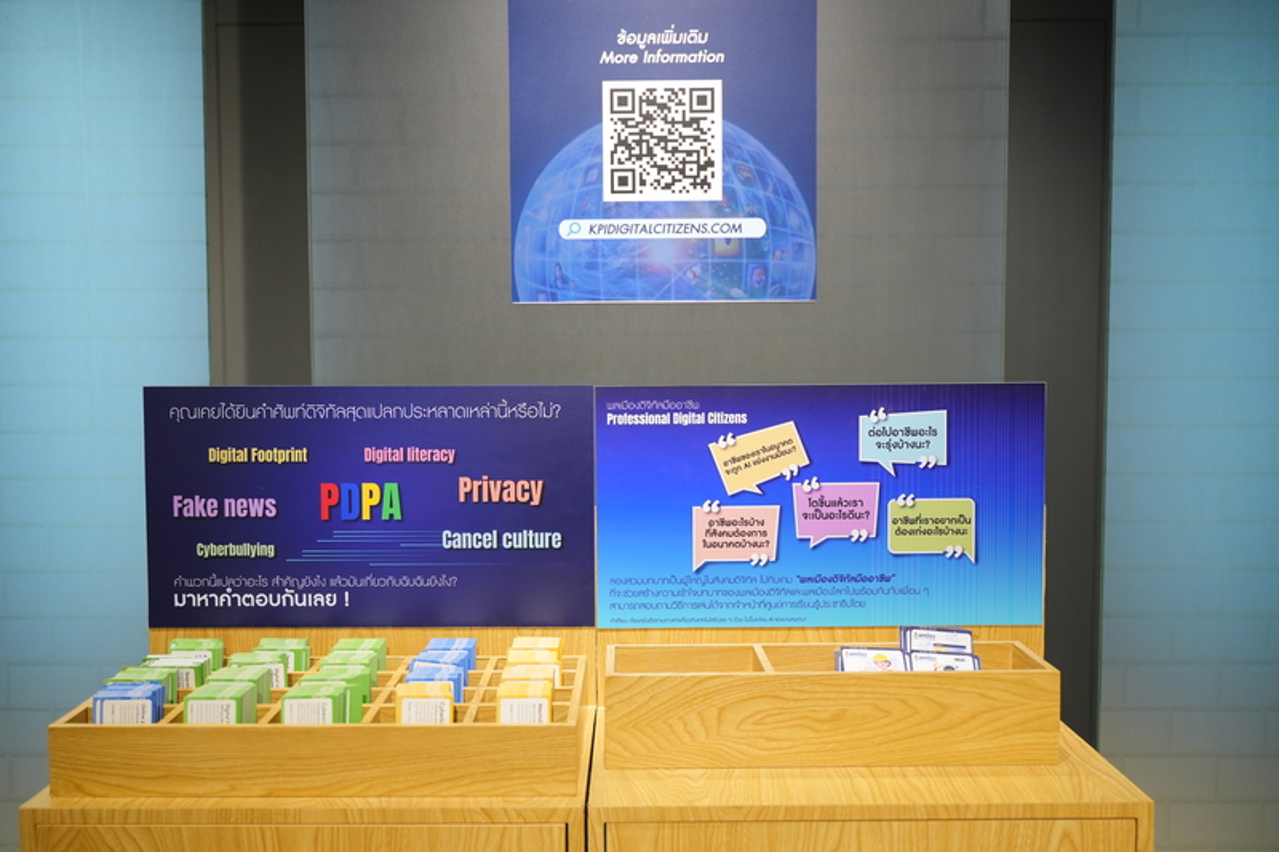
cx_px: 640
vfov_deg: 36.9
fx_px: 1279
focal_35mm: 36
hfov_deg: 53.1
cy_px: 426
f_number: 3.2
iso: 640
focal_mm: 36
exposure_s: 1/100
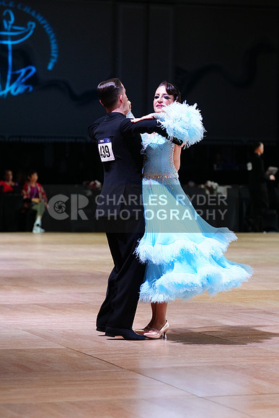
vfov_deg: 15.4
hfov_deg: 10.3
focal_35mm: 133
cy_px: 209
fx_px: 1545
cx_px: 140
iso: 2500
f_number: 4
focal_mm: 133
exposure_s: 1/320
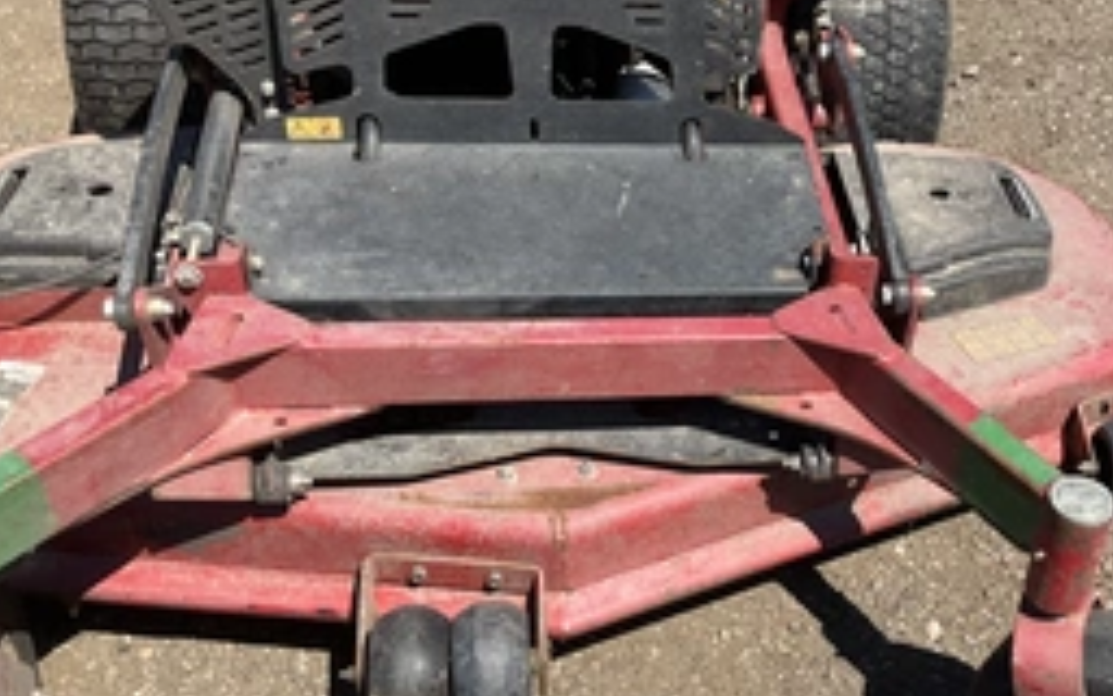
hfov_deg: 40.5
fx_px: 1456
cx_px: 848
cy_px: 422
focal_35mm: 48
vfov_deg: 26.8
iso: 25
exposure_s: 1/1451
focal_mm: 3
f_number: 1.8
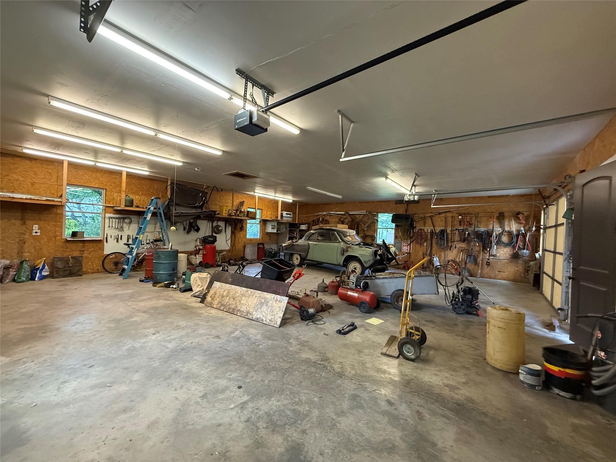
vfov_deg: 85.7
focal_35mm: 14
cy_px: 231
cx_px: 308
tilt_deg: +0.7
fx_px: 249
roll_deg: -2.4
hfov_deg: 102.1
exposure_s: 1/120
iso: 640
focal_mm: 2.22
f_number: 2.2
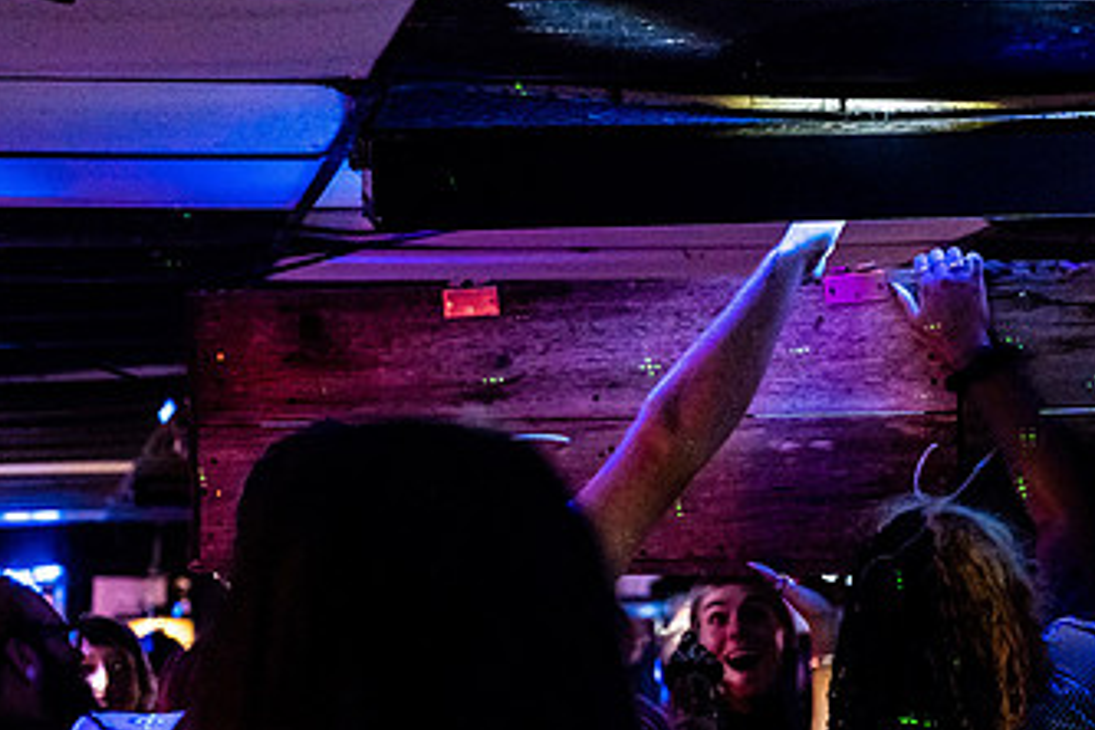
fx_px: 3437
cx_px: 937
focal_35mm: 113
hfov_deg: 17.9
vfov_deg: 12.1
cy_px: 511
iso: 3200
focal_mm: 51.9
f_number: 2.8
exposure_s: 1/200
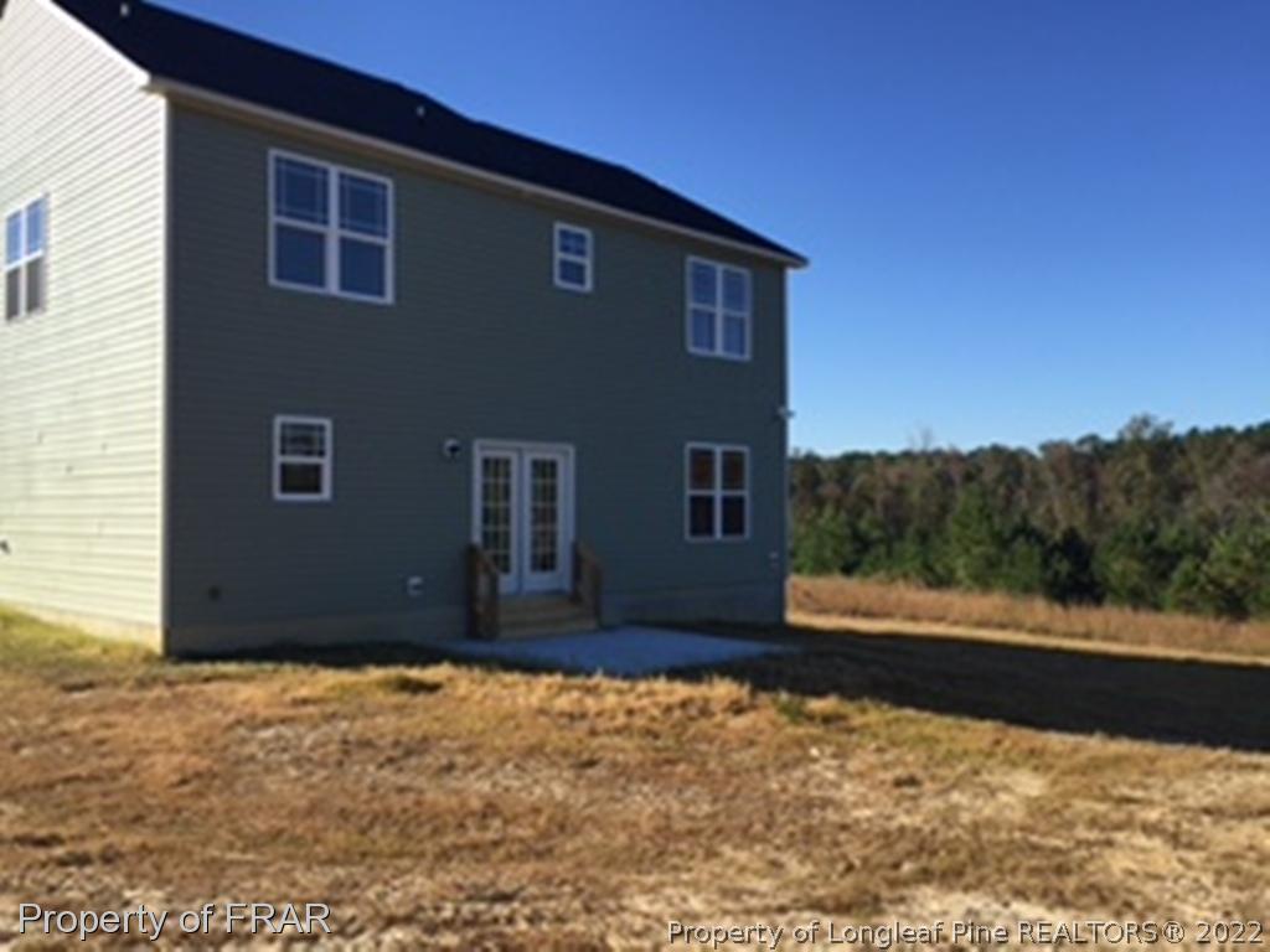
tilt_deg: +2.2
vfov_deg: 48.2
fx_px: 1064
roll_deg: -0.9
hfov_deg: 61.7
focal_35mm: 29
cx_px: 635
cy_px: 476
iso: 32
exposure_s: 1/1364
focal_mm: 4.15
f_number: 2.2
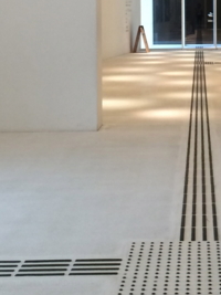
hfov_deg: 16.2
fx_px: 767
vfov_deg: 21.1
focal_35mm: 90
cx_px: 203
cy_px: 10
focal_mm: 4.12
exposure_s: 1/33
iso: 64
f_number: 2.2
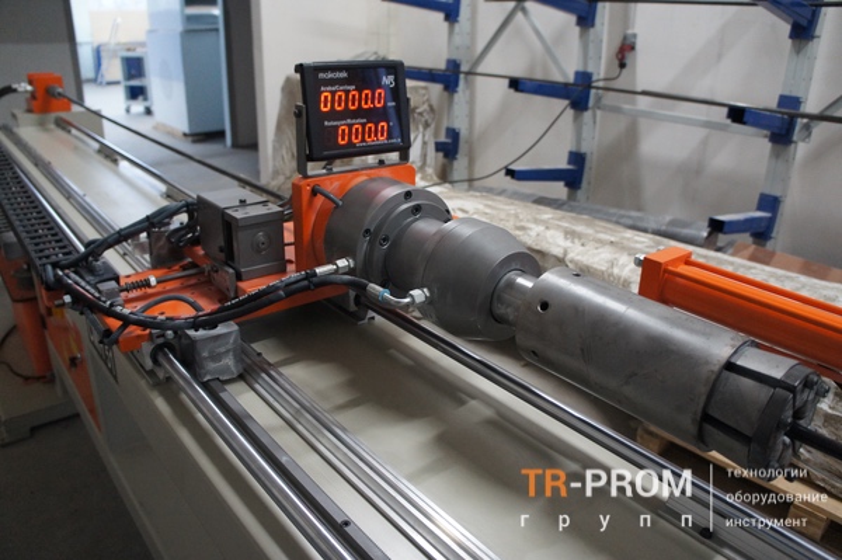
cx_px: 421
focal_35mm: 27
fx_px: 631
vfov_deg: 47.9
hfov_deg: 67.4
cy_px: 280
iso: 1600
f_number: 3.5
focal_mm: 18
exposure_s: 1/80
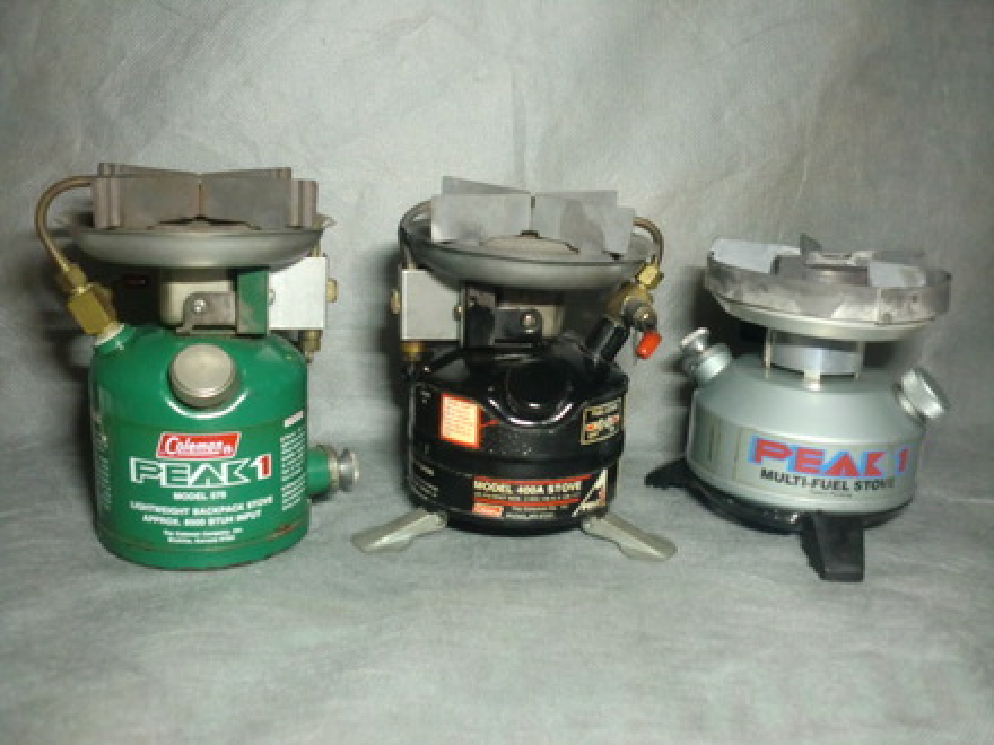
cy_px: 372
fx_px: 1005
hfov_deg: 52.6
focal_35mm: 35
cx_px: 497
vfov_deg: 40.7
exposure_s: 1/60
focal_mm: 6.3
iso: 500
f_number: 3.1
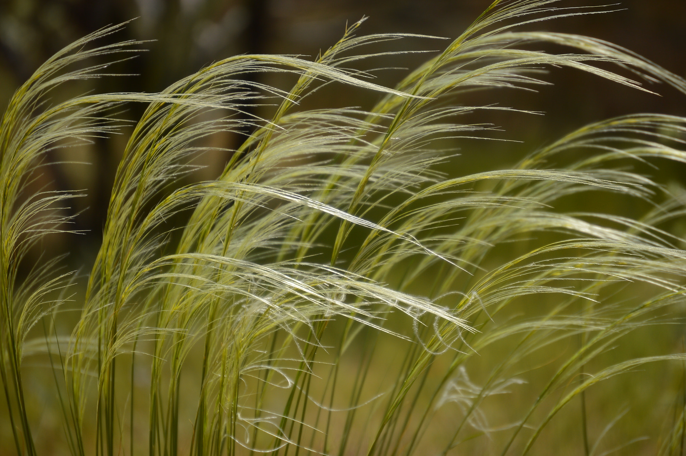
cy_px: 228
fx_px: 5712
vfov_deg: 4.6
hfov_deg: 6.9
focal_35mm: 300
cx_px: 343
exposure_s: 1/640
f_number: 5.6
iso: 100
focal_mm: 200
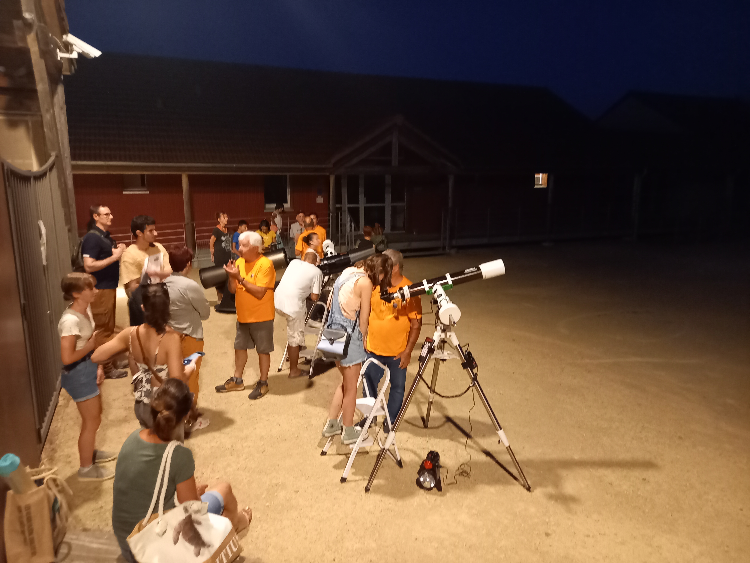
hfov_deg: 69.4
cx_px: 375
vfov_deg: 54.9
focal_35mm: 25
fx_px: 542
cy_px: 282
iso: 1600
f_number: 1.8
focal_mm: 4.65
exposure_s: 1/20
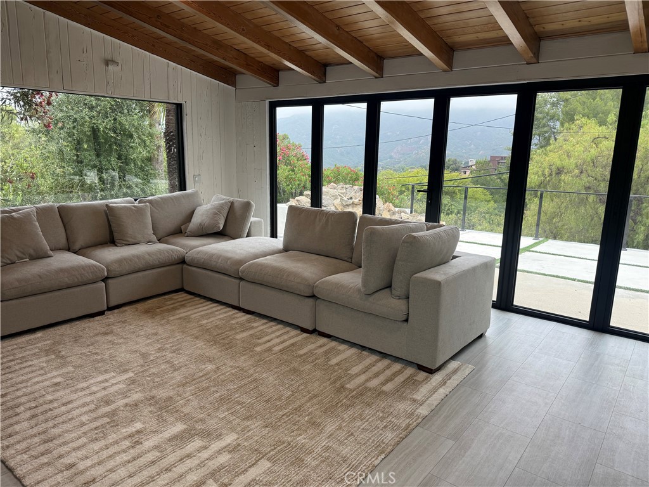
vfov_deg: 56.8
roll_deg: -0.9
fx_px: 450
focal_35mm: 24
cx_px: 324
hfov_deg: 71.6
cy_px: 244
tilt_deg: -11.0
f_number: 1.78
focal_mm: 6.76
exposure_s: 1/237
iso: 100
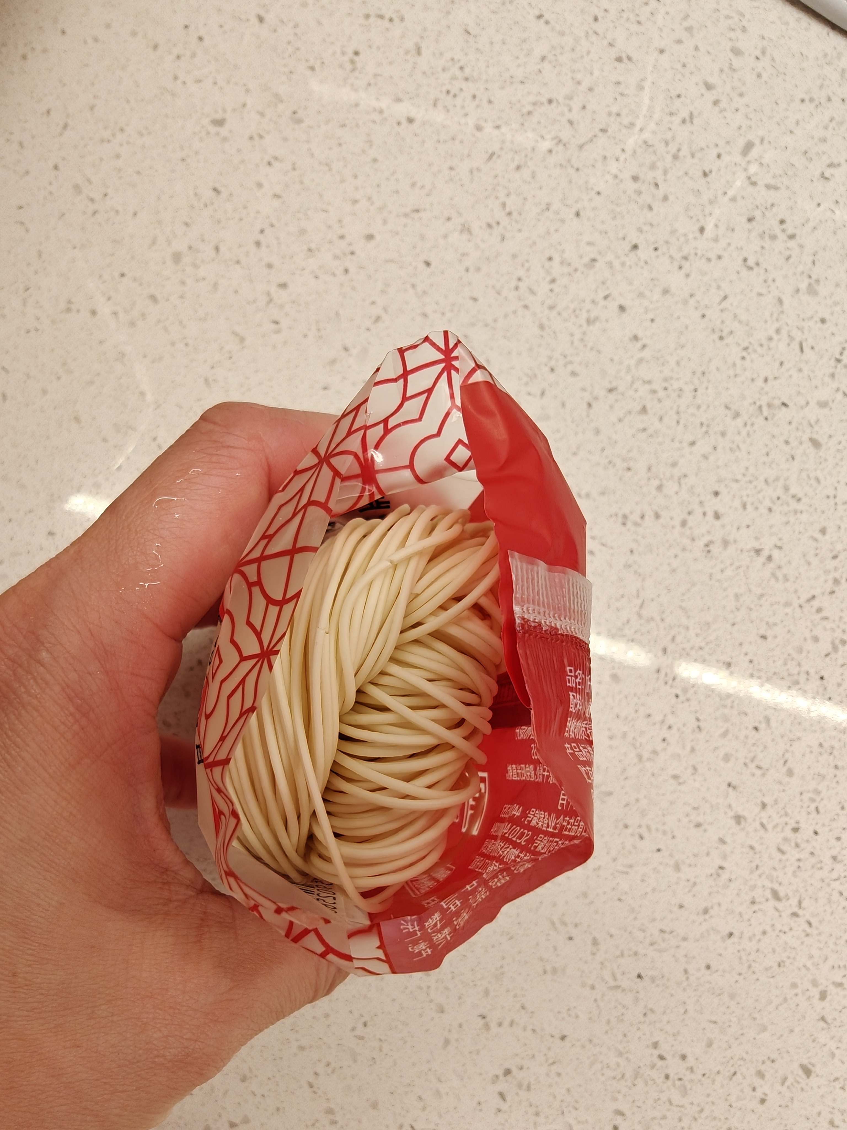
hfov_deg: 58.9
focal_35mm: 23
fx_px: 750
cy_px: 565
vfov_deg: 73.9
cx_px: 424
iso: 500
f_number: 2
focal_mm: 2.3
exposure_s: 1/100
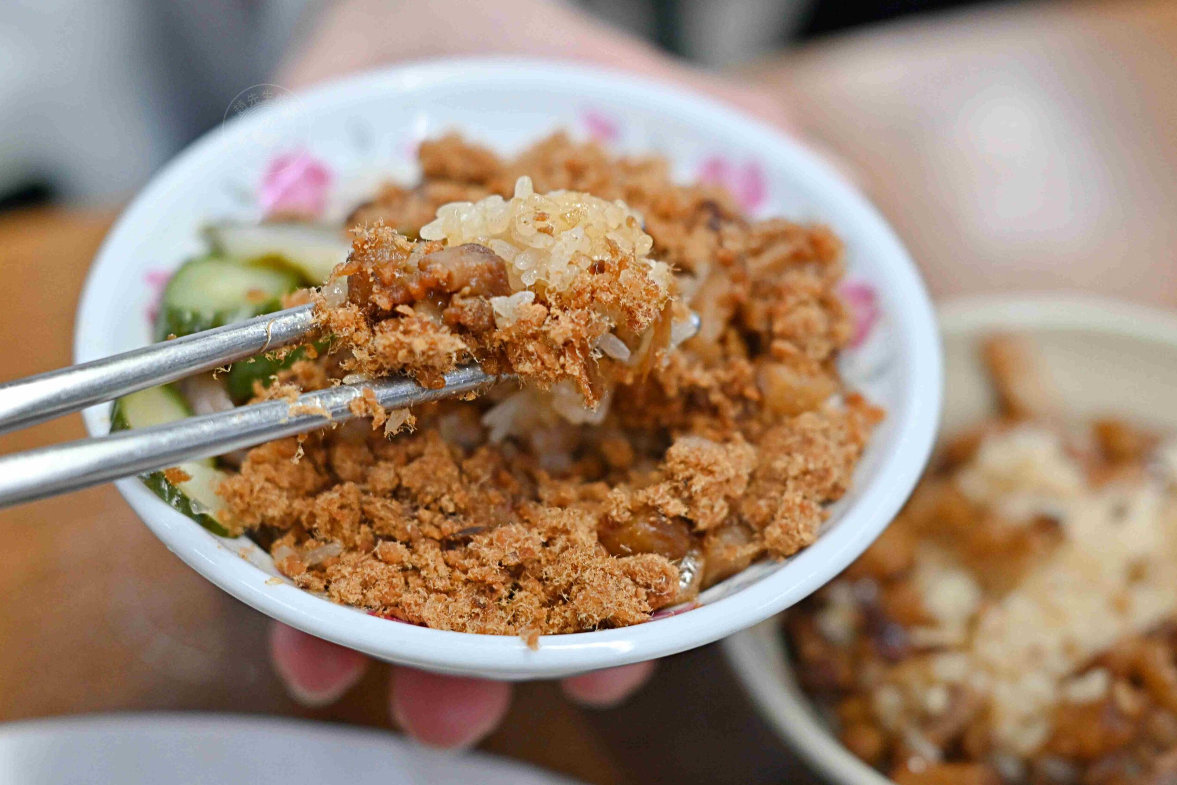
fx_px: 2485
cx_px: 595
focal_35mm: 76
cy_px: 391
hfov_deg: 26.7
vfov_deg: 17.9
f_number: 2.5
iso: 1100
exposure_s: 1/200
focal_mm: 50
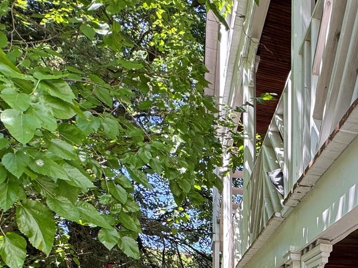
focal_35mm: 39
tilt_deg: -0.7
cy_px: 348
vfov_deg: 29.6
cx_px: 344
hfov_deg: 42.5
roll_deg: +0.7
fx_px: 403
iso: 40
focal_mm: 2.22
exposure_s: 1/102
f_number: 2.2
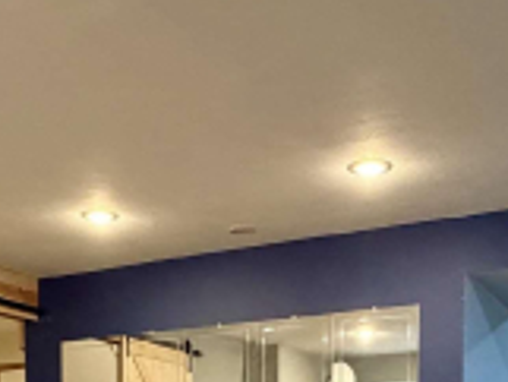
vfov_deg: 21.5
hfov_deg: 33.2
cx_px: 263
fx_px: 852
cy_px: 562
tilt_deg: -6.0
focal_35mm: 58
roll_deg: -0.2
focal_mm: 2.22
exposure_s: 1/60
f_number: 2.2
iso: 800
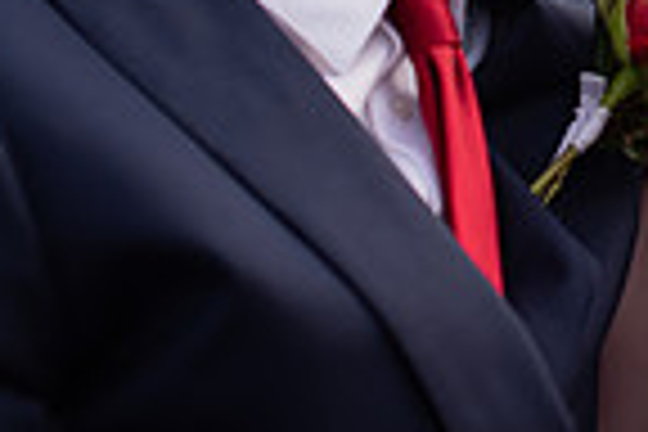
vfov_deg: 6.7
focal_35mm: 202
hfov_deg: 9.9
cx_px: 886
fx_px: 3636
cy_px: -308
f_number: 2.8
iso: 125
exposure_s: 1/1250
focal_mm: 50
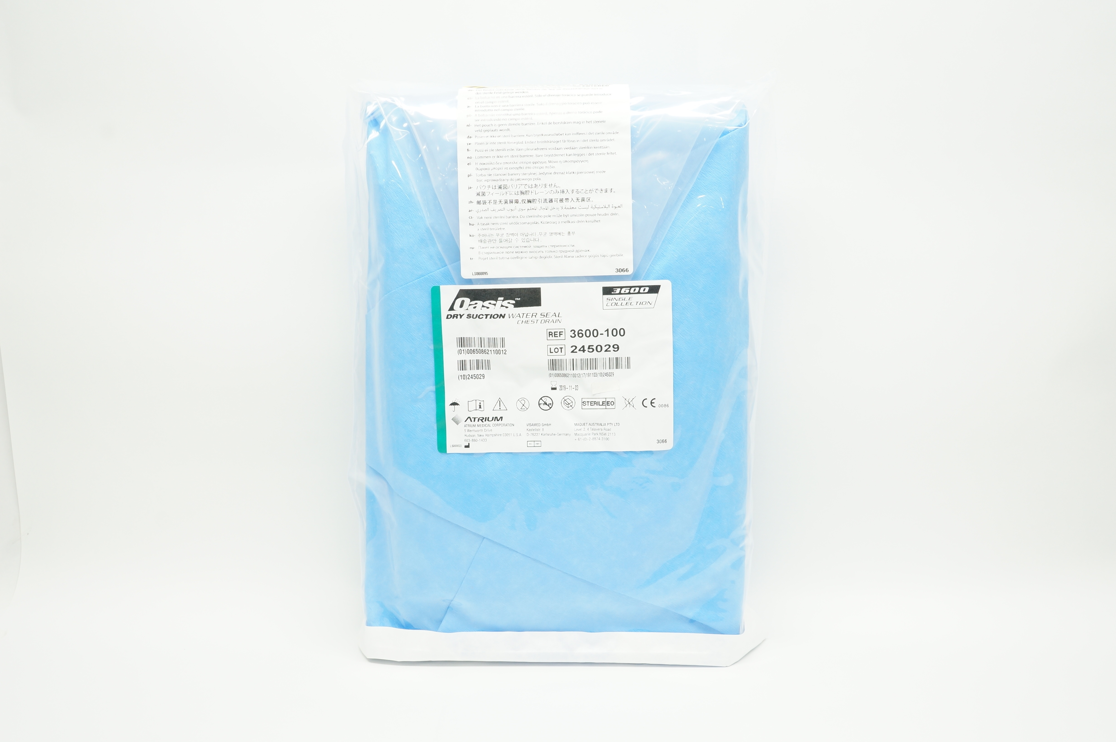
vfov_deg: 35.4
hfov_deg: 51.3
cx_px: 558
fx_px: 1161
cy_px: 371
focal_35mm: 38
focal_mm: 25
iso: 400
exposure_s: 1/15
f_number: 10
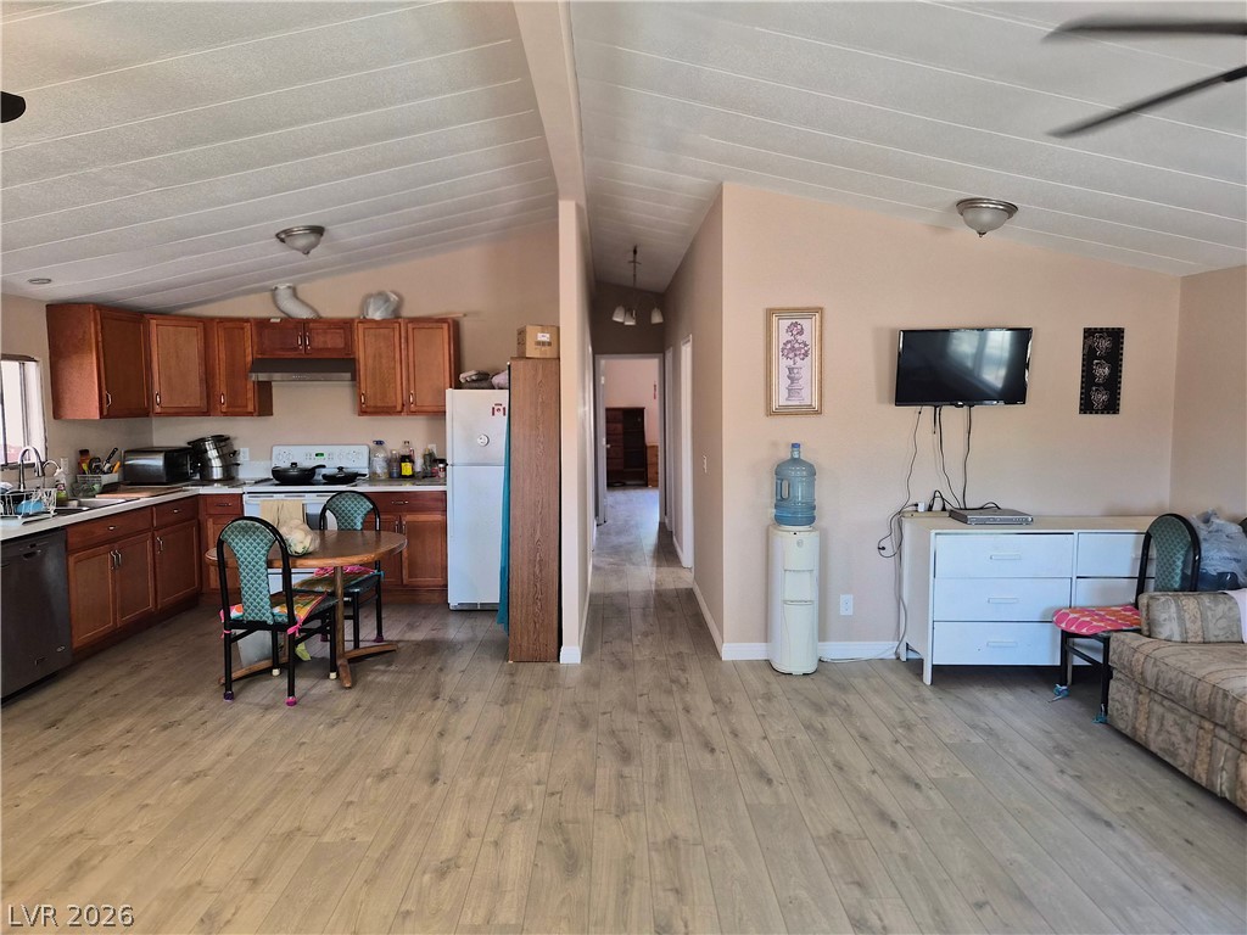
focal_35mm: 23
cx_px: 624
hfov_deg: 73.9
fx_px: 829
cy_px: 468
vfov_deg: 58.9
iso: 500
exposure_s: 1/120
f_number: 1.8
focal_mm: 5.4
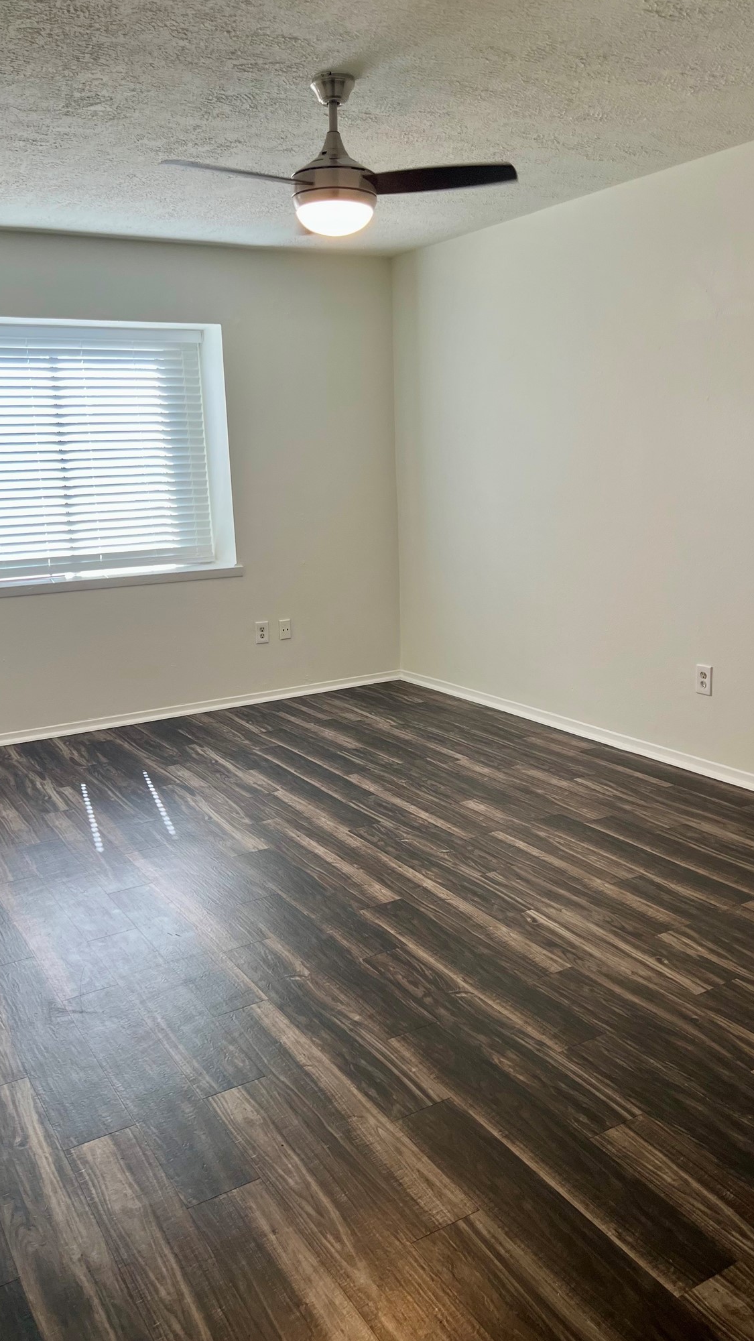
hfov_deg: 40.2
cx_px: 369
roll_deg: +2.6
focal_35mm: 29
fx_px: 1031
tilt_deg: -11.1
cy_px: 668
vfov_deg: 66.1
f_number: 1.5
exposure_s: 1/120
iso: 80
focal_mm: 5.7
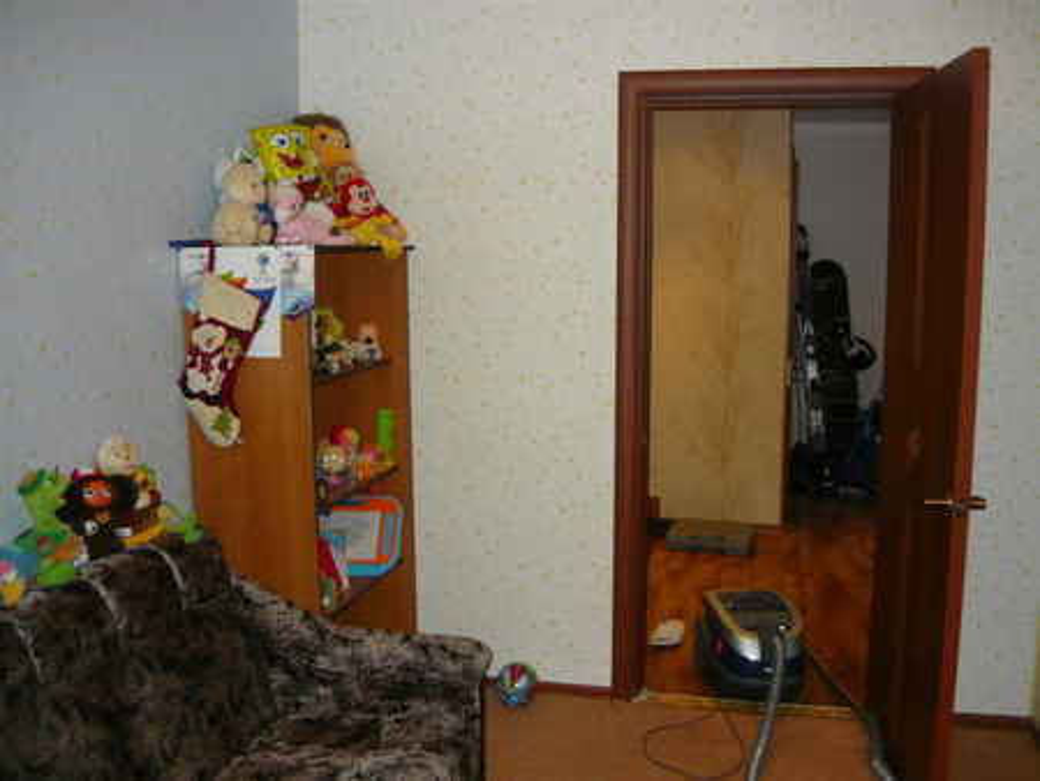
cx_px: 520
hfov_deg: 55.3
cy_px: 390
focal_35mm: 33
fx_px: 992
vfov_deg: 43.0
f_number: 2.8
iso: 200
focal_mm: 5.5
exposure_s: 1/30
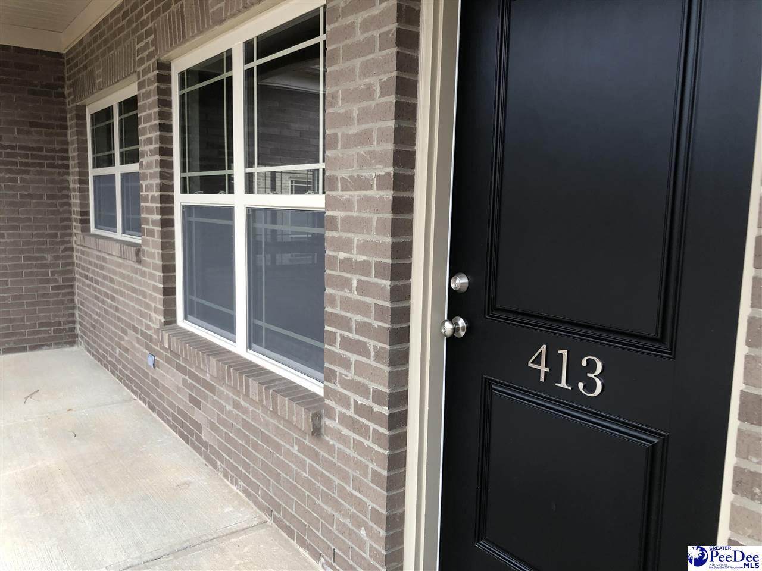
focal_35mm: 28
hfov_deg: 63.4
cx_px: 381
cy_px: 286
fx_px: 616
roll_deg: -0.5
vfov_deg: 49.7
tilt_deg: -8.5
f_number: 1.8
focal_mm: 3.99
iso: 64
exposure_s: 1/120
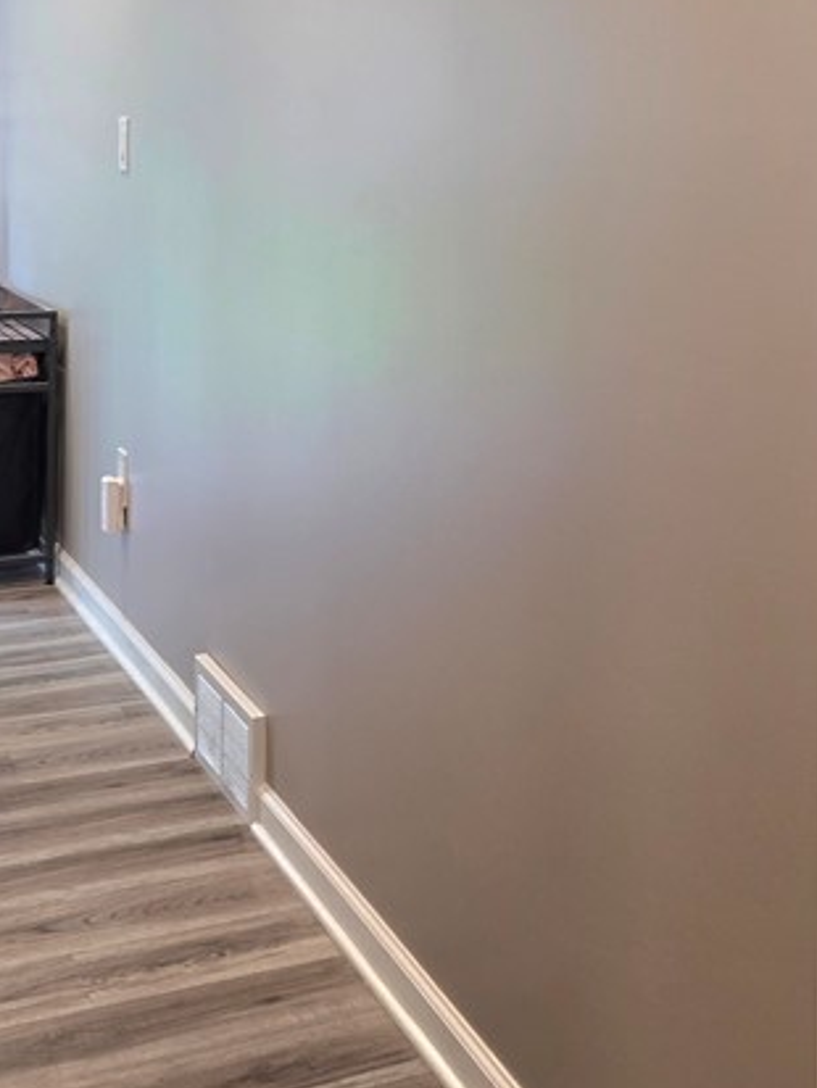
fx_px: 1793
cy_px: 182
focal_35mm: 57
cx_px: 627
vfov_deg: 32.6
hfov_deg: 25.3
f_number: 1.7
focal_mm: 6.25
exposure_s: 1/120
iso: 160
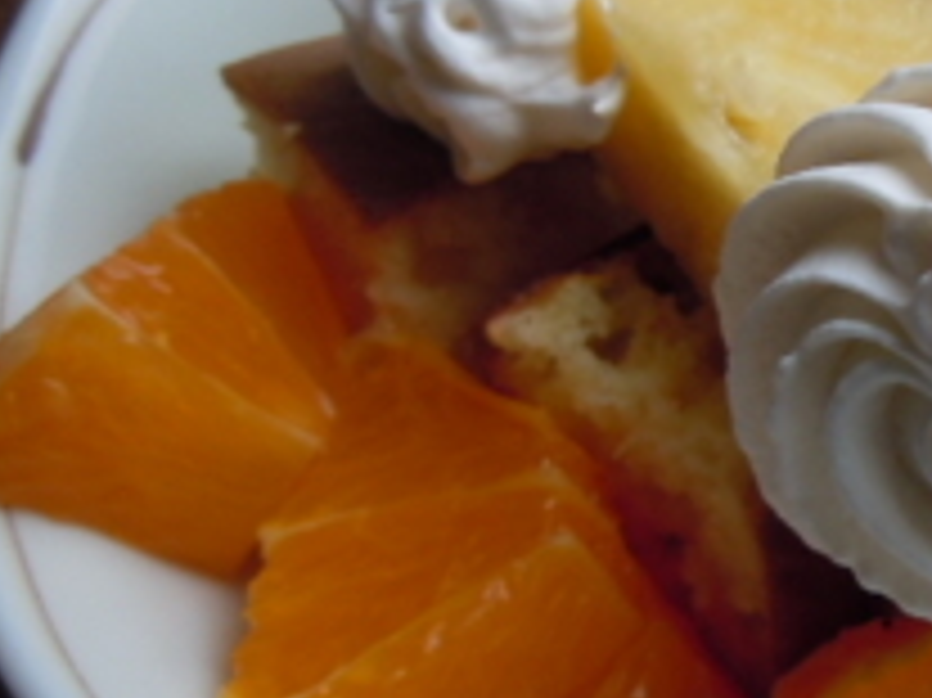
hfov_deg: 21.4
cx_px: 1027
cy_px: 248
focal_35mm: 87
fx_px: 2341
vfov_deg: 16.9
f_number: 3.5
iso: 100
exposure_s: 1/100
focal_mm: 5.4
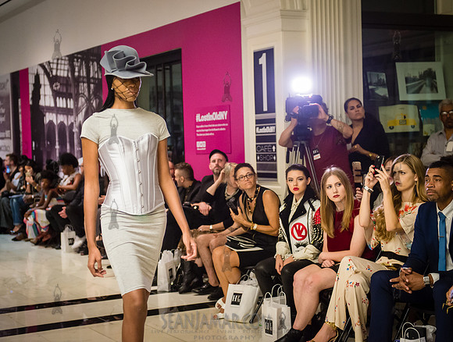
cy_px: 153
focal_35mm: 67
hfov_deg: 28.8
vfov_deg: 21.9
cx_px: 221
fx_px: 882
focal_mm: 56
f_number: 2.8
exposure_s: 1/200
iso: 5000
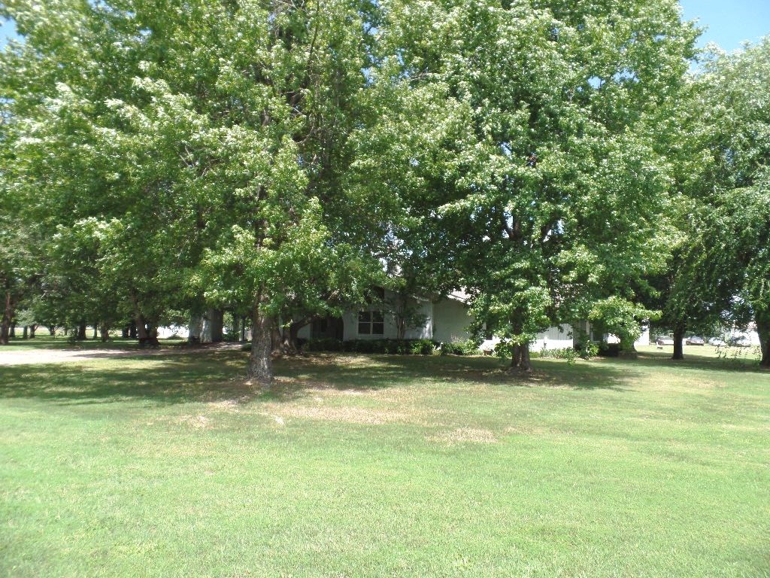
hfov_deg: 73.9
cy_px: 289
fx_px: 512
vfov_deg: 58.9
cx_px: 385
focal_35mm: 23
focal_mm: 4.1
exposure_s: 1/350
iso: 80
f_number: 3.5
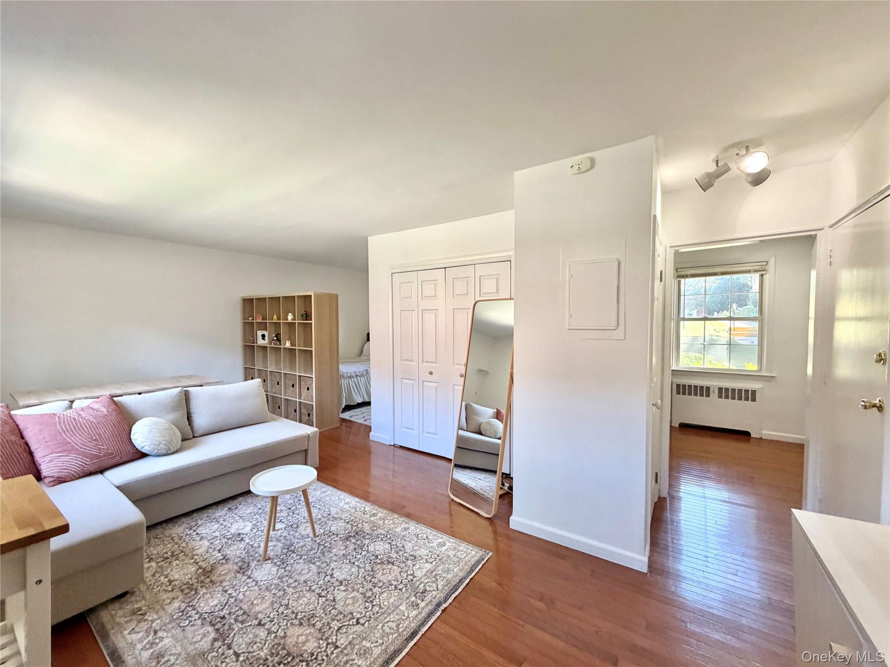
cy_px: 334
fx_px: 360
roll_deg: +0.5
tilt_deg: -2.6
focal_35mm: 14
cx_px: 445
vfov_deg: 85.7
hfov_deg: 102.1
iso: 320
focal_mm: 2.22
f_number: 2.2
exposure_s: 1/120
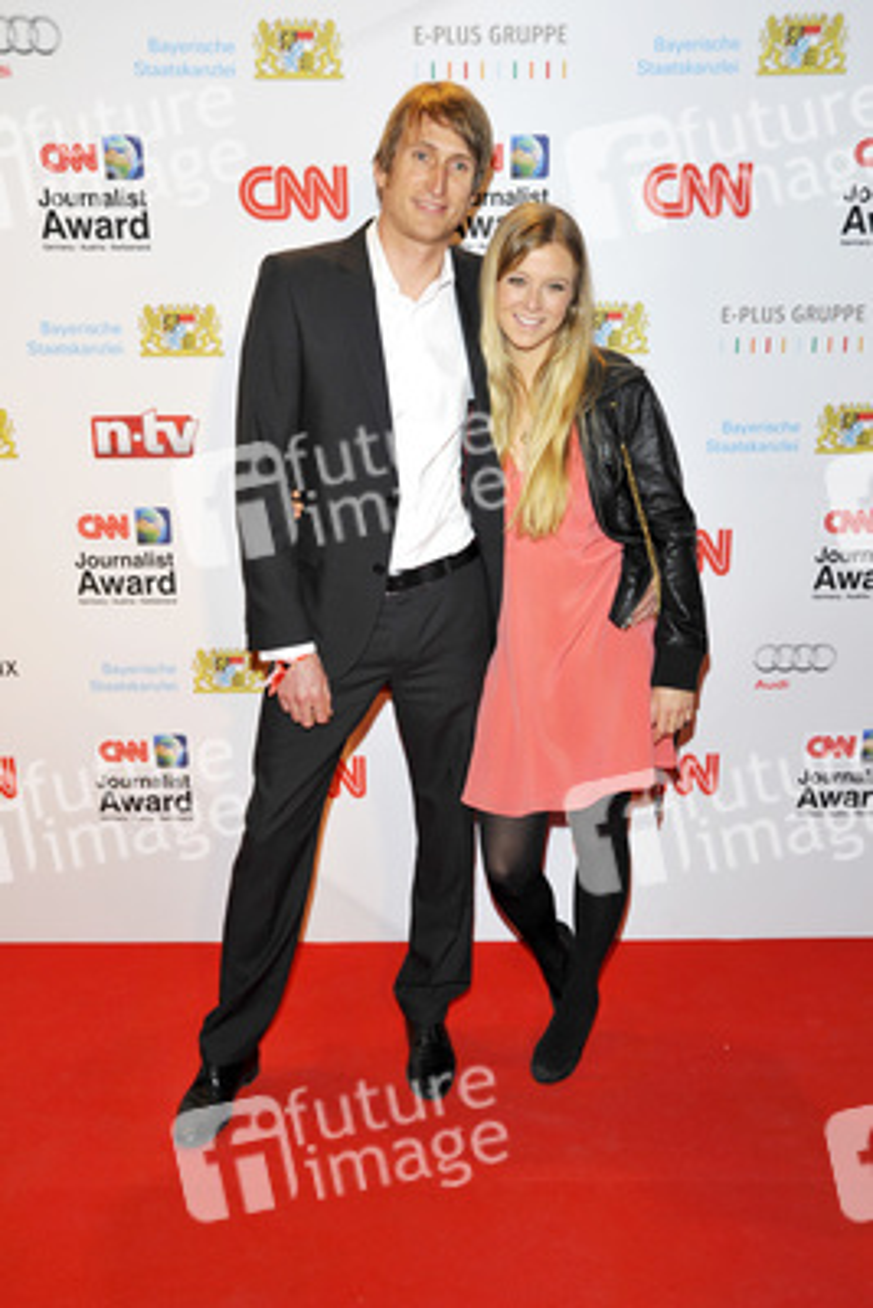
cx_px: 436
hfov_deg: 38.9
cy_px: 654
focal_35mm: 34
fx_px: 1236
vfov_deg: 55.8
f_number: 6.3
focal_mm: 34
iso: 800
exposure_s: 1/250
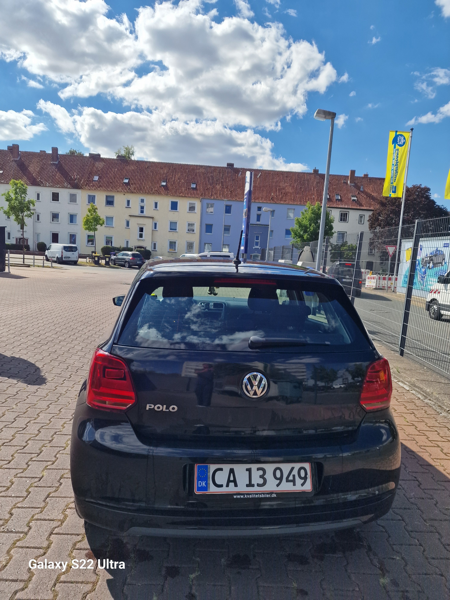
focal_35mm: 23
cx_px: 225
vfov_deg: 73.9
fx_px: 399
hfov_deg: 58.9
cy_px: 300
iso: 50
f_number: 1.8
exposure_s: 1/1744
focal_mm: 6.4
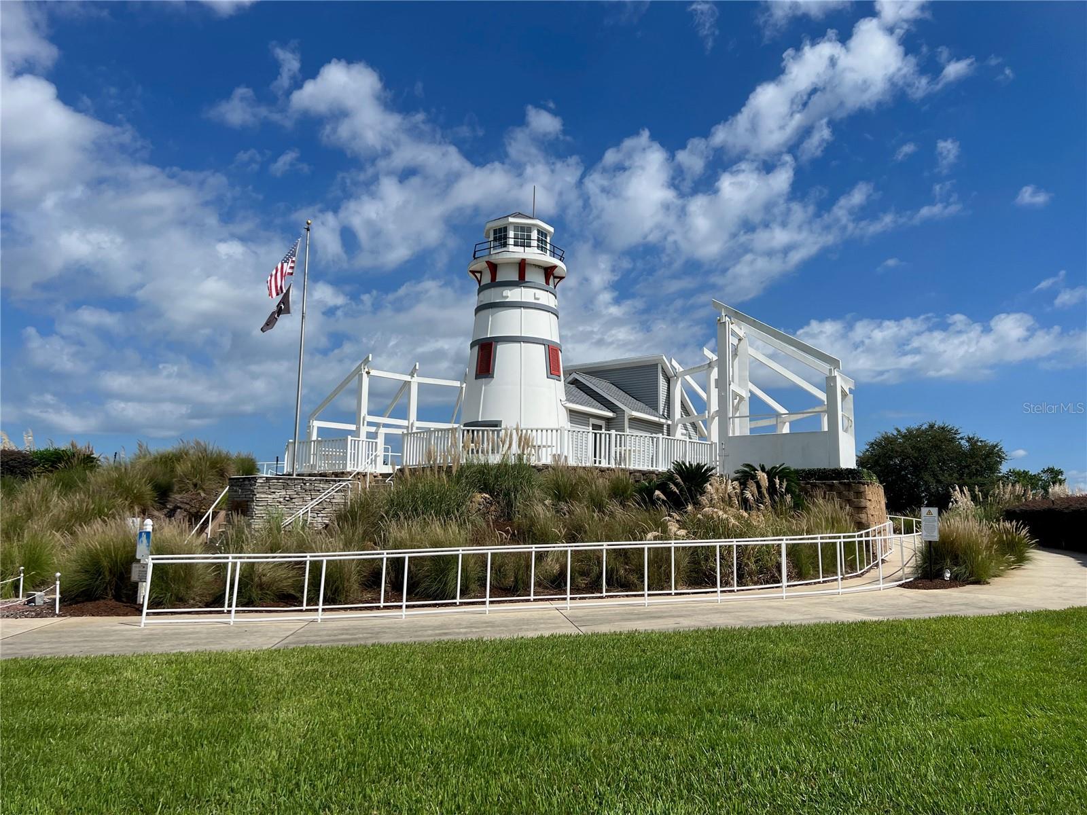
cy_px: 408
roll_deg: -0.5
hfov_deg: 67.3
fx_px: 816
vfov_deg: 53.1
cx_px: 544
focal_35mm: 26
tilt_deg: +9.2
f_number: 1.5
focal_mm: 5.7
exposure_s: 1/8000
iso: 50
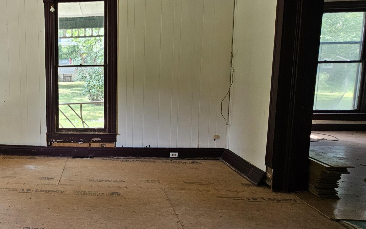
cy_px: 110
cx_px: 64
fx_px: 269
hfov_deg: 61.6
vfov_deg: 46.0
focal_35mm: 27
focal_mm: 2.2
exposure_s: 1/77.4
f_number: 2.2
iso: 80
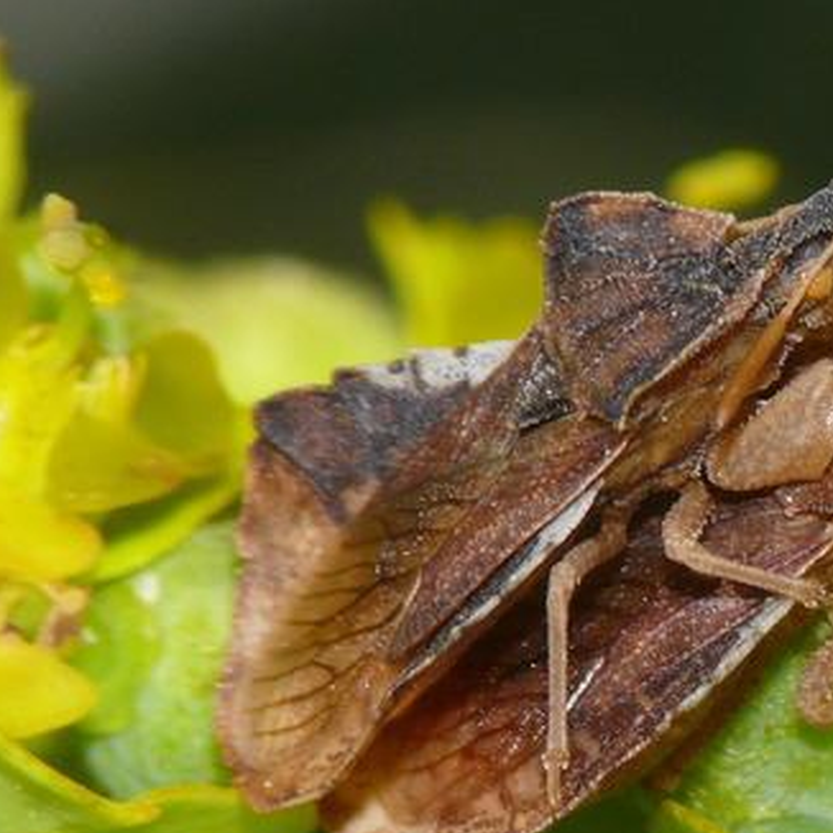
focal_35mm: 972
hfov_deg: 1.8
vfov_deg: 1.8
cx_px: 913
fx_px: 26463
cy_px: 585
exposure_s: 1/640
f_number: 11
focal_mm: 88.8
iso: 200
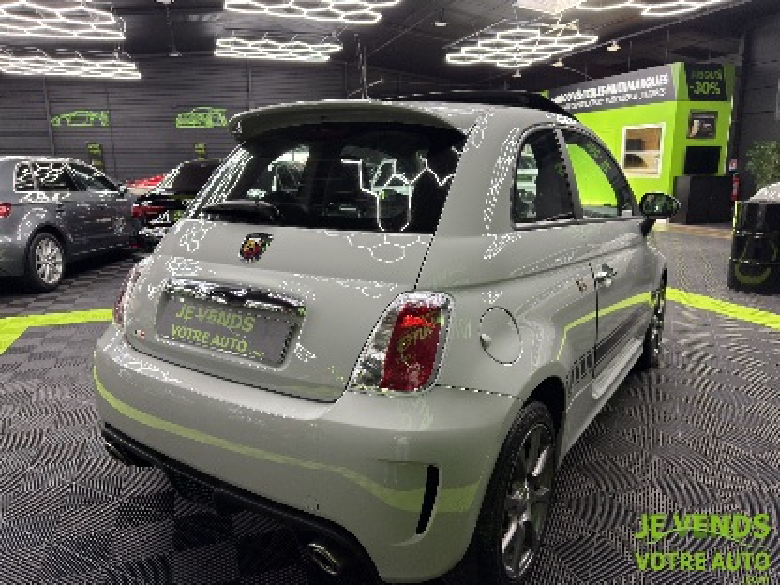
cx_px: 390
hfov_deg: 71.6
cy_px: 292
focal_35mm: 24
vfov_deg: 56.8
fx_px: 541
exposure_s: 1/100
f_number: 1.78
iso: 320
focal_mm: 6.76
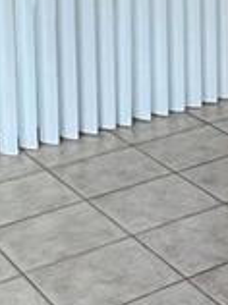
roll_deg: +0.5
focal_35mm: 99
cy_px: -108
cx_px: 402
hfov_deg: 13.5
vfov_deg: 18.3
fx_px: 872
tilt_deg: -5.9
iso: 125
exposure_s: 1/120
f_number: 1.8
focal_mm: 1.57
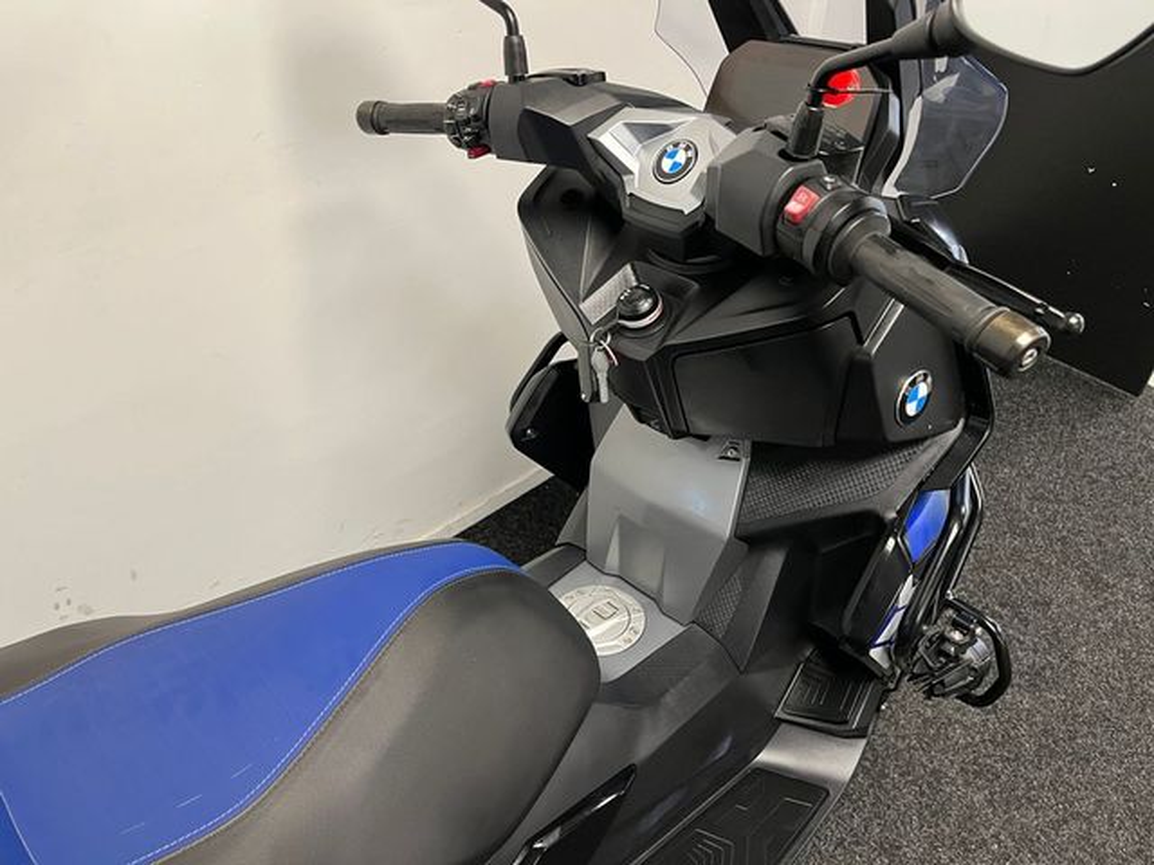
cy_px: 432
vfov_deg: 53.1
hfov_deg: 67.3
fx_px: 867
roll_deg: -4.8
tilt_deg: -37.6
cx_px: 577
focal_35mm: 26
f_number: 1.6
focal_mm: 5.1
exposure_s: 1/50
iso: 125
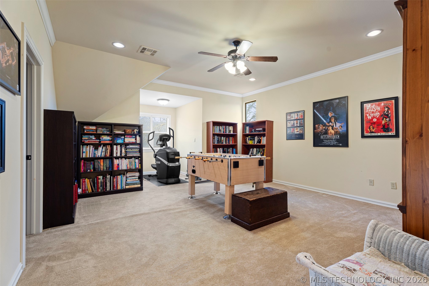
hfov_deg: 96.7
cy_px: 143
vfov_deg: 73.7
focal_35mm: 16
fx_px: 191
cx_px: 214
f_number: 8
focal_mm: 16
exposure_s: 1/2
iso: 200
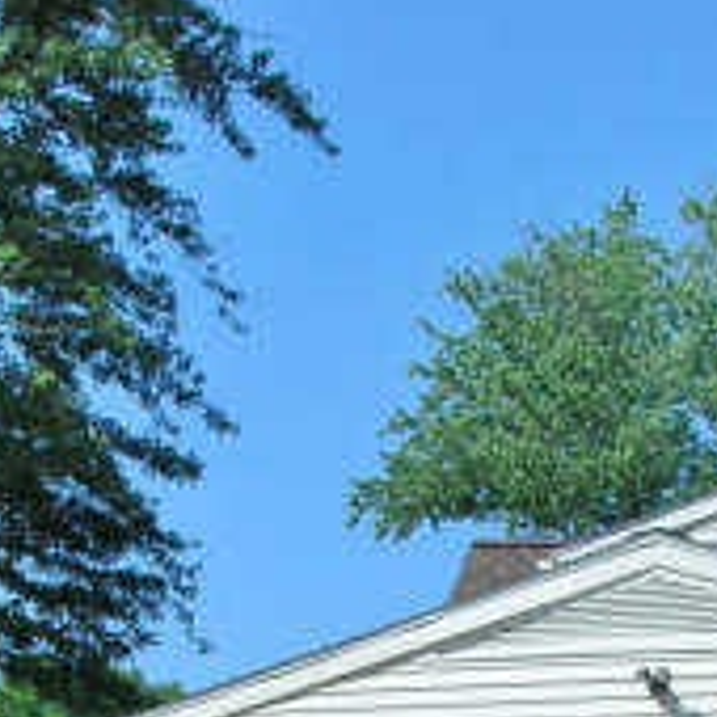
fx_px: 3023
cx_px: 612
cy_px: 801
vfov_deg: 13.2
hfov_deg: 13.4
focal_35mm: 129
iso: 50
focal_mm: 6.2
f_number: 3.8
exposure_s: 1/799
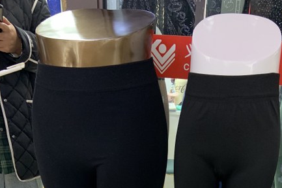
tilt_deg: -25.4
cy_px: 236
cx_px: 170
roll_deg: -2.6
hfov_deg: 40.9
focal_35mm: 48
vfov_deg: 24.8
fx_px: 376
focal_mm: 4.25
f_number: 1.8
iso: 125
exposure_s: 1/60
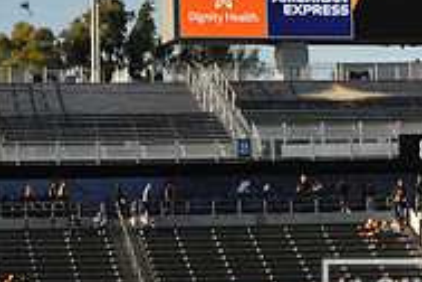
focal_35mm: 245
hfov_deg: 8.3
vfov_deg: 5.6
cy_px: -47
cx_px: 480
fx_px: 2872
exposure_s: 1/1000
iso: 1600
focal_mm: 80
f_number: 16
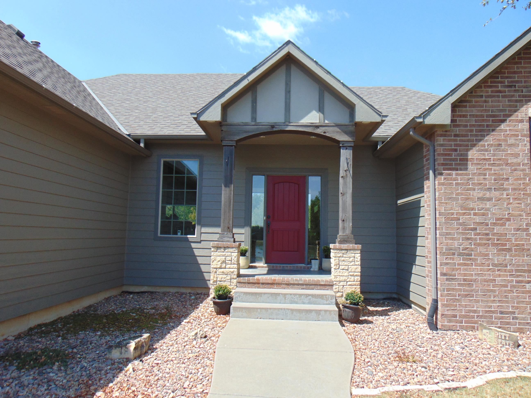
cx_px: 266
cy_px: 199
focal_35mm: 25
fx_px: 383
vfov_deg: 54.9
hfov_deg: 69.4
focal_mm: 4.5
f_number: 3
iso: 80
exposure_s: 1/800
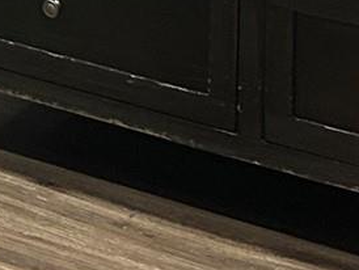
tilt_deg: -3.3
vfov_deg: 6.8
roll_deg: -0.2
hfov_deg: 10.0
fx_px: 2014
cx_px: -101
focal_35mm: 194
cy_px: -600
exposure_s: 1/60
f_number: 1.5
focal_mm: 5.7
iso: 200
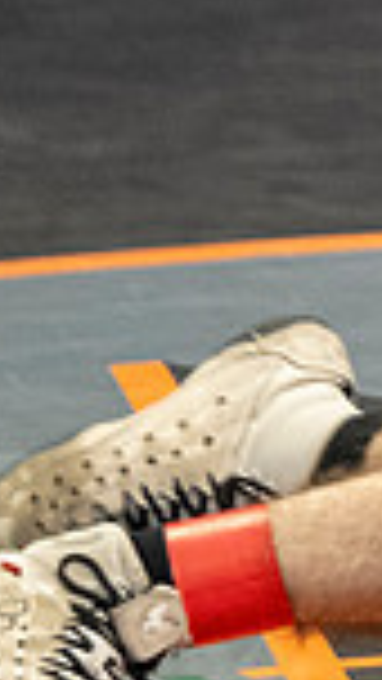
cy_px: 62
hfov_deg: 1.0
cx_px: 1821
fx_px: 20769
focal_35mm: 1154
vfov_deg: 1.9
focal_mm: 135
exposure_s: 1/1000
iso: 3200
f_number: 2.8
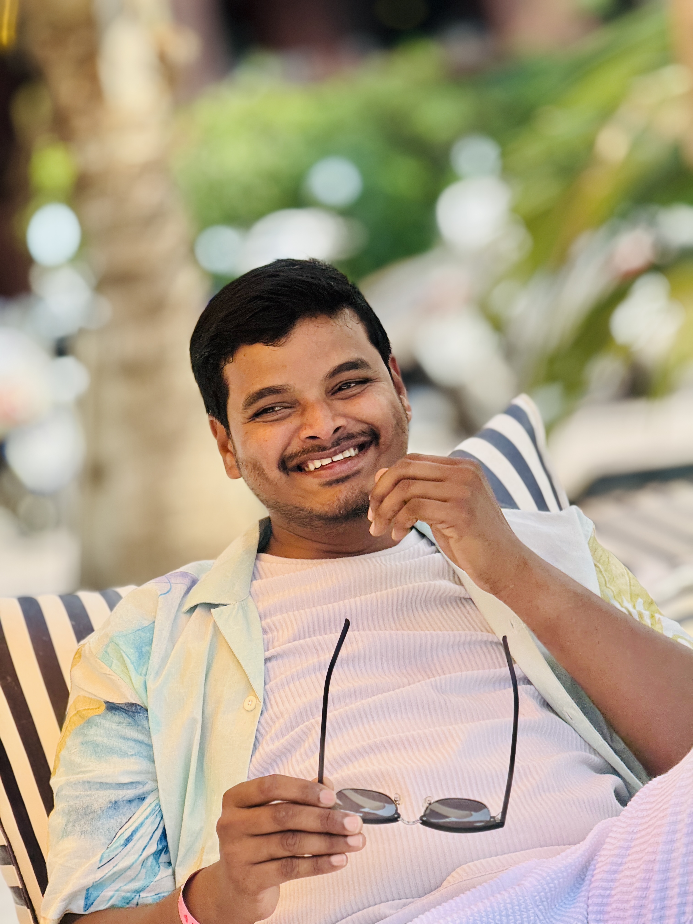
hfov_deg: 12.3
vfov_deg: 16.4
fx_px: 3203
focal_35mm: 120
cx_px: 346
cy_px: 462
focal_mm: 15.66
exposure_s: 1/483
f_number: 2.8
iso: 64
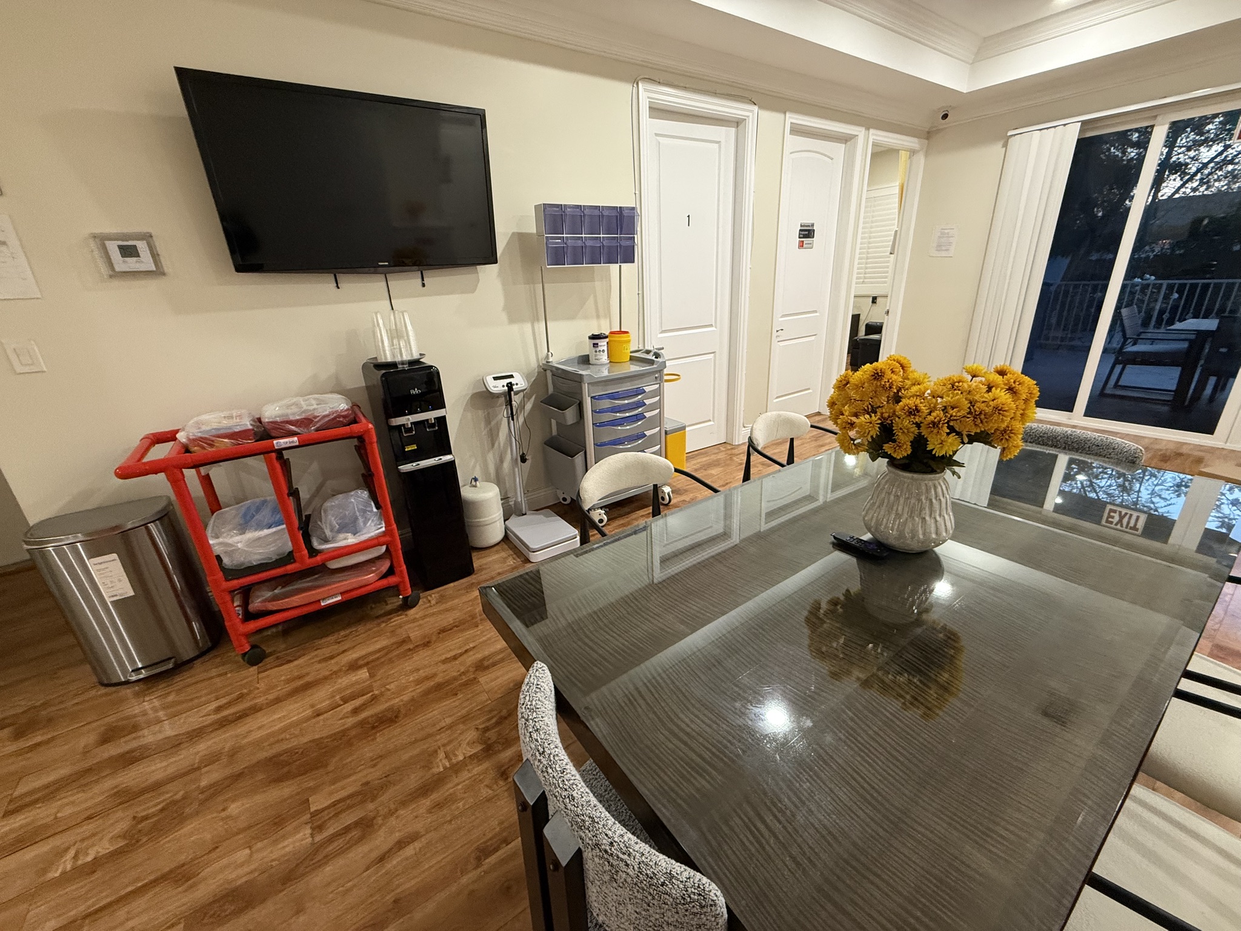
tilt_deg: -21.5
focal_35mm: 14
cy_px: 466
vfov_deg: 85.7
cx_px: 620
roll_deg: +2.5
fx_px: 502
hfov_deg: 102.1
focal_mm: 2.22
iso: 400
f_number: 2.2
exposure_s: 1/60
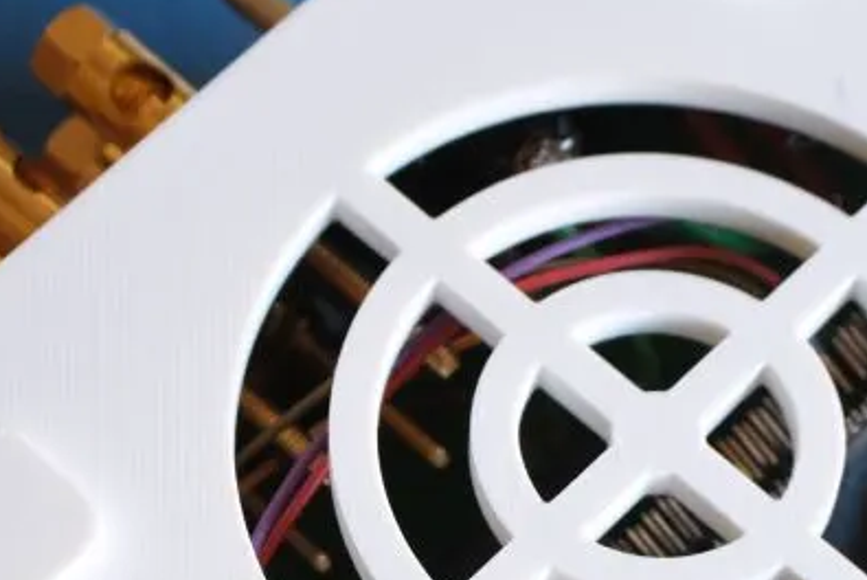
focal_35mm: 170
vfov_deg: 8.1
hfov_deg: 12.1
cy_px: 538
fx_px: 4097
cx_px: 533
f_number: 5
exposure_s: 1/125
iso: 2000
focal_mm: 37
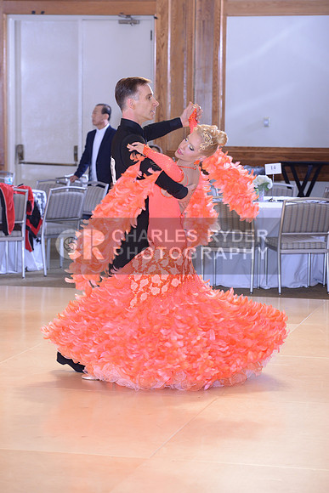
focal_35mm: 112
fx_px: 1534
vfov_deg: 18.3
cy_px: 246
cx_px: 164
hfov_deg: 12.2
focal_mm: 112
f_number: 5.6
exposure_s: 1/250
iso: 1250
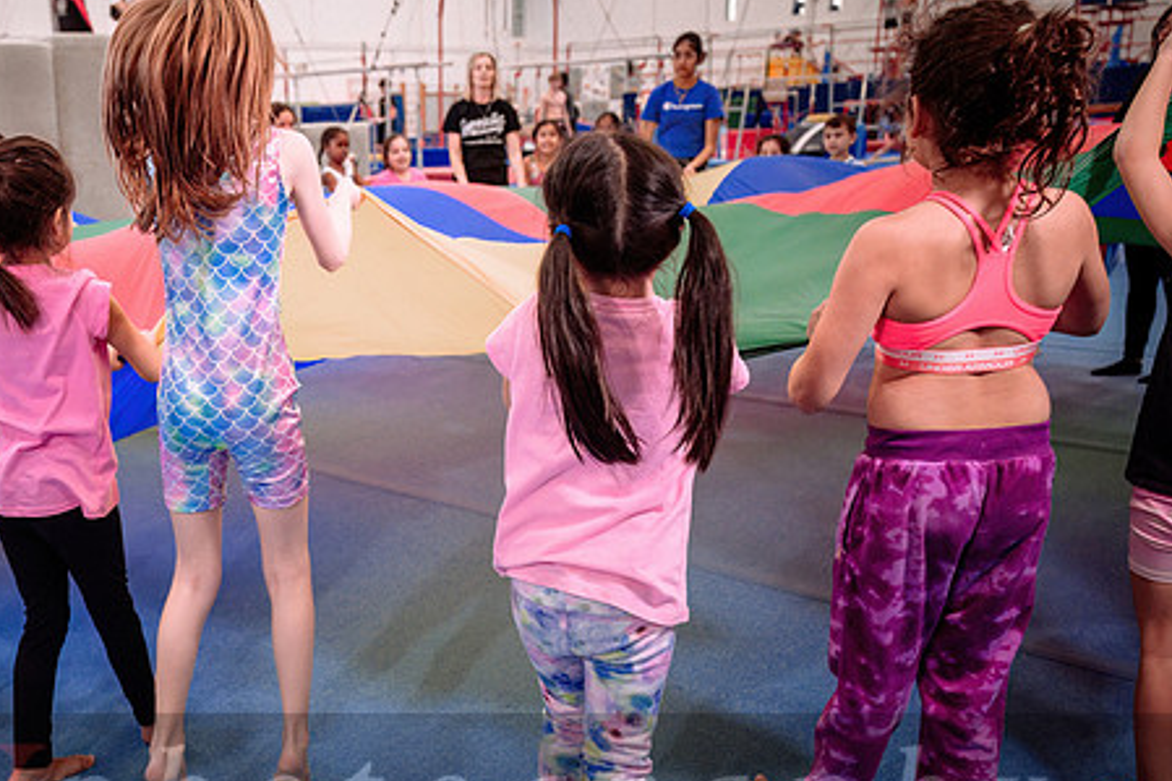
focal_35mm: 38
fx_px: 1237
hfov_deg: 49.5
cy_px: 529
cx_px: 354
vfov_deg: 34.7
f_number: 3.2
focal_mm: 24
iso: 1600
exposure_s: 1/400
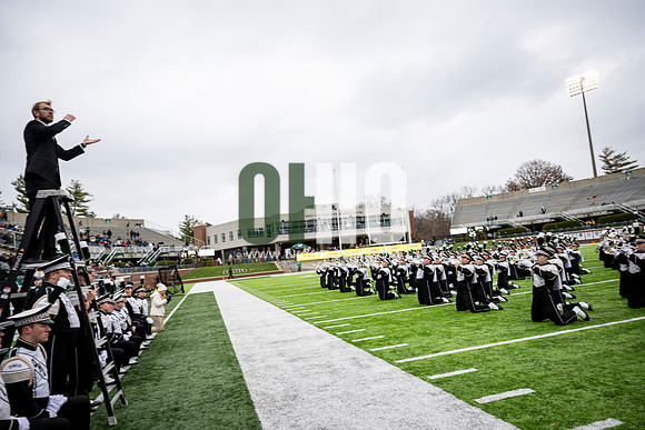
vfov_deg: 53.2
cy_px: 215
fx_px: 430
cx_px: 322
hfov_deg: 73.7
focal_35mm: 24
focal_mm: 24
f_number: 2.8
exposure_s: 1/500
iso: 100
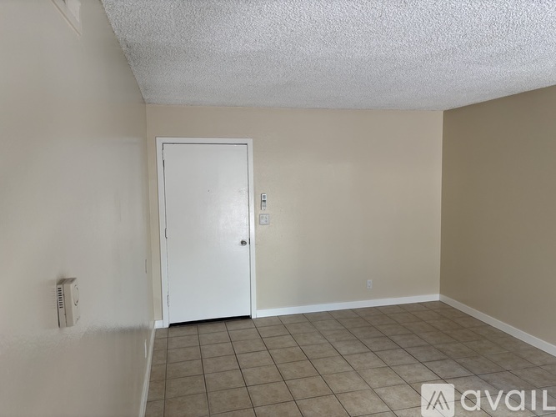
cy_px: 208
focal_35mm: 26
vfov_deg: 53.0
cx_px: 278
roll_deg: +0.6
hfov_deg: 67.3
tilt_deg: -5.8
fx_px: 418
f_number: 1.6
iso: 125
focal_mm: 5.96
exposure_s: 1/120
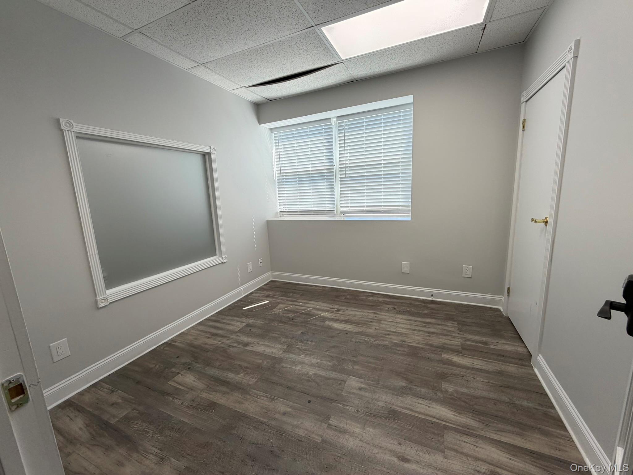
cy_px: 238
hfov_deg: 102.1
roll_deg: +3.0
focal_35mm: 14
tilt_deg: -10.6
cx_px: 316
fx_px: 256
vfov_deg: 85.7
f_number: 2.2
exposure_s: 1/157
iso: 40
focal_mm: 2.22
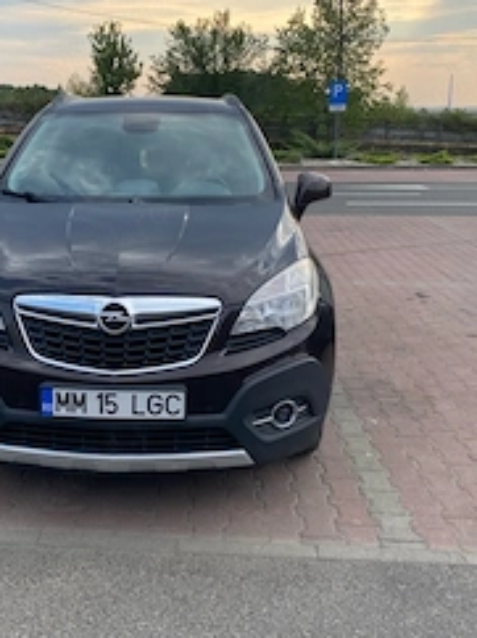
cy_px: 295
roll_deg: +0.6
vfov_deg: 43.9
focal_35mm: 43
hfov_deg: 33.1
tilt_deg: -10.7
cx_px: 137
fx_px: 791
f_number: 1.8
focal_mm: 4.25
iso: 32
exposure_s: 1/1034
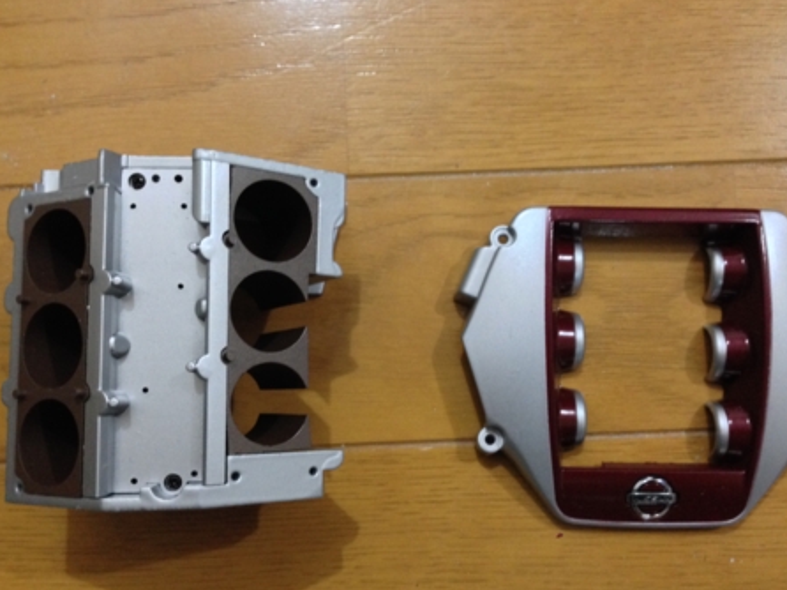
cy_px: 324
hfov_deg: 50.2
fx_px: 841
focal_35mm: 37
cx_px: 404
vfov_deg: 38.6
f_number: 2.4
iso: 400
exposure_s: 1/17
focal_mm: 4.12
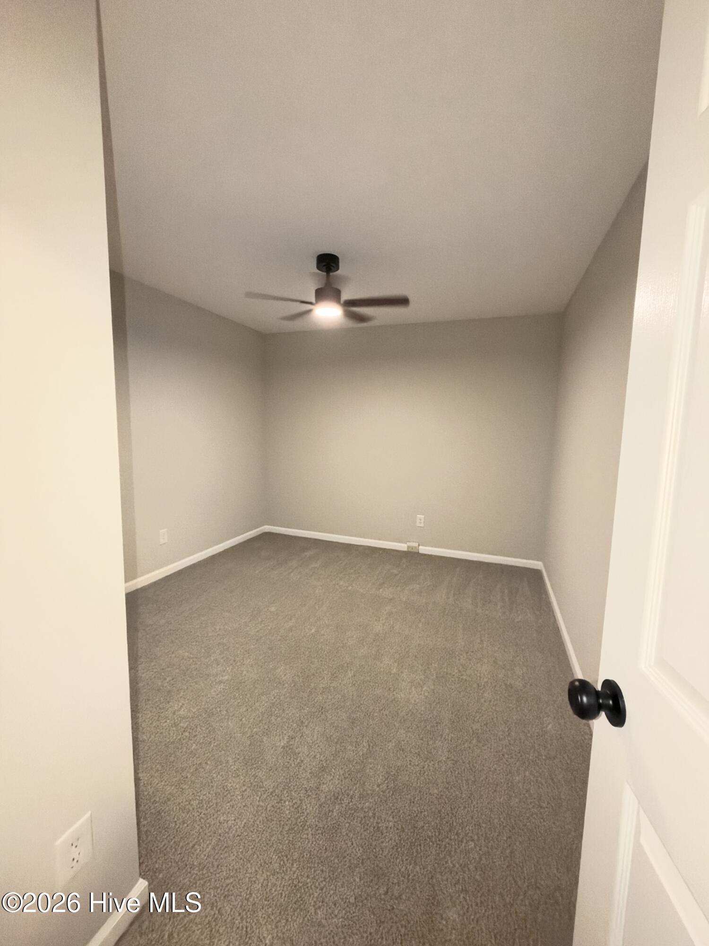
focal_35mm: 14
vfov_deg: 102.1
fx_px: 382
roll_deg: -1.1
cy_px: 473
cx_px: 354
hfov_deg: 85.7
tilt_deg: -5.7
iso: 2000
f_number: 2.2
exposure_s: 1/59
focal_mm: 2.22
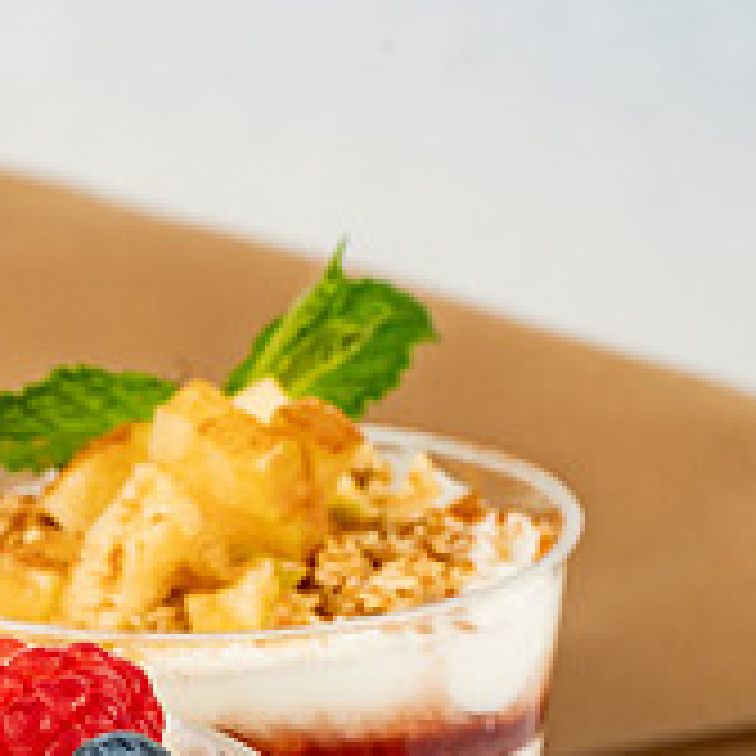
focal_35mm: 264
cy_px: 790
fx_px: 6523
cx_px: -302
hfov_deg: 6.6
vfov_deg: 6.6
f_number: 11
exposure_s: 1/200
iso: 800
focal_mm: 90
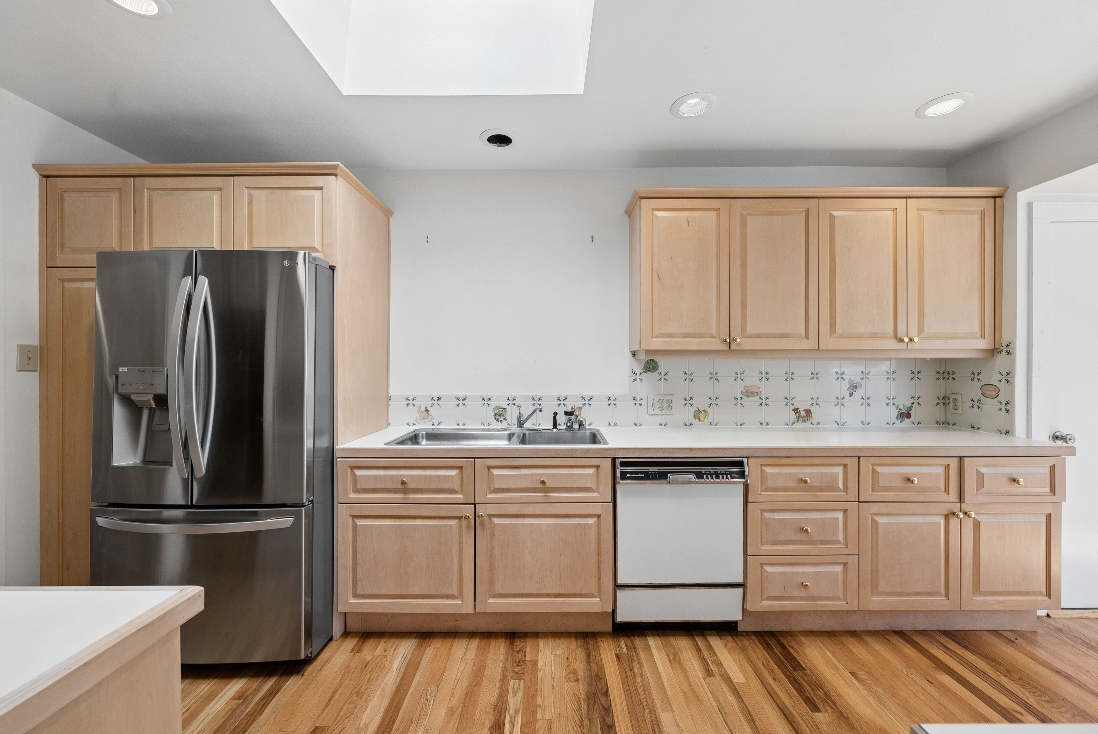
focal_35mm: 14
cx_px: 549
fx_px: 427
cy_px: 367
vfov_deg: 81.3
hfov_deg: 104.2
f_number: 8
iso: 800
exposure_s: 1/80
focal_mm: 14
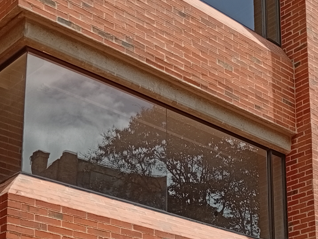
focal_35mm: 77
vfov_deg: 17.9
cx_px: 317
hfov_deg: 24.2
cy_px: 310
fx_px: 708
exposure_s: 1/405
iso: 50
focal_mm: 3.98
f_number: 1.8
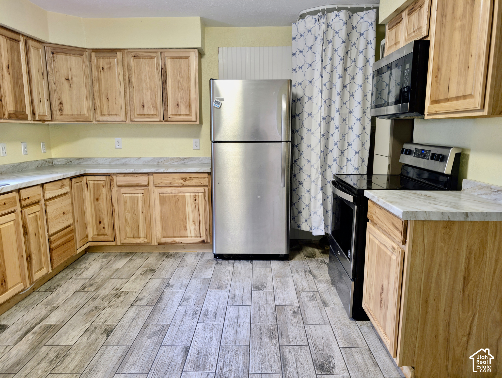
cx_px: 251
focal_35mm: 24
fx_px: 349
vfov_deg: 56.9
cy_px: 189
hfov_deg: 71.5
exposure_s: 1/17.1
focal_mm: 6.9
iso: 63
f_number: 1.68
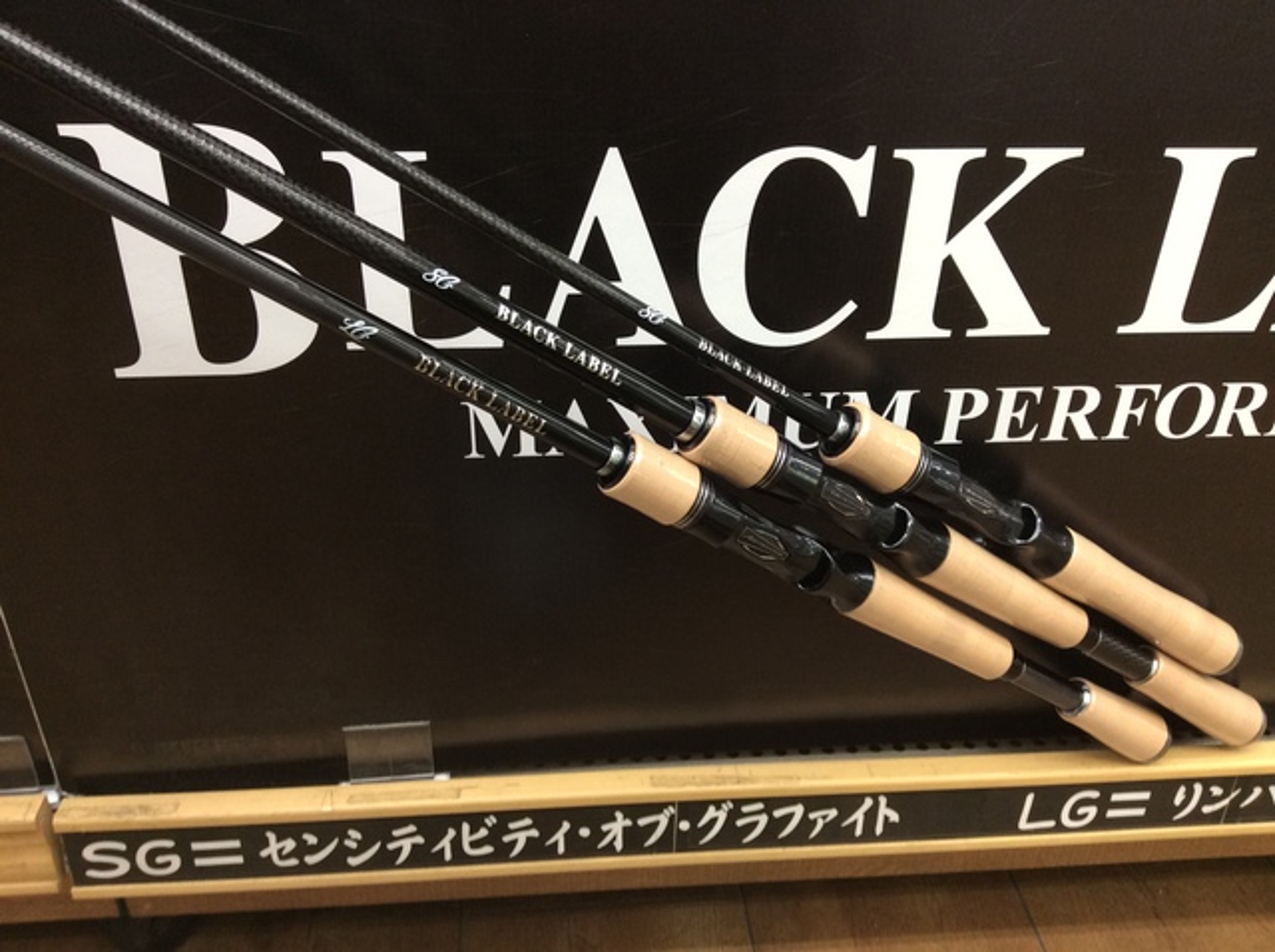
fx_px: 1177
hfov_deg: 56.9
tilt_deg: -28.6
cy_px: 476
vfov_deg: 44.1
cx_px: 638
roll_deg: +0.9
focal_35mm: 32
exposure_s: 1/24
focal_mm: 3.3
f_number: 2.4
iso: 80
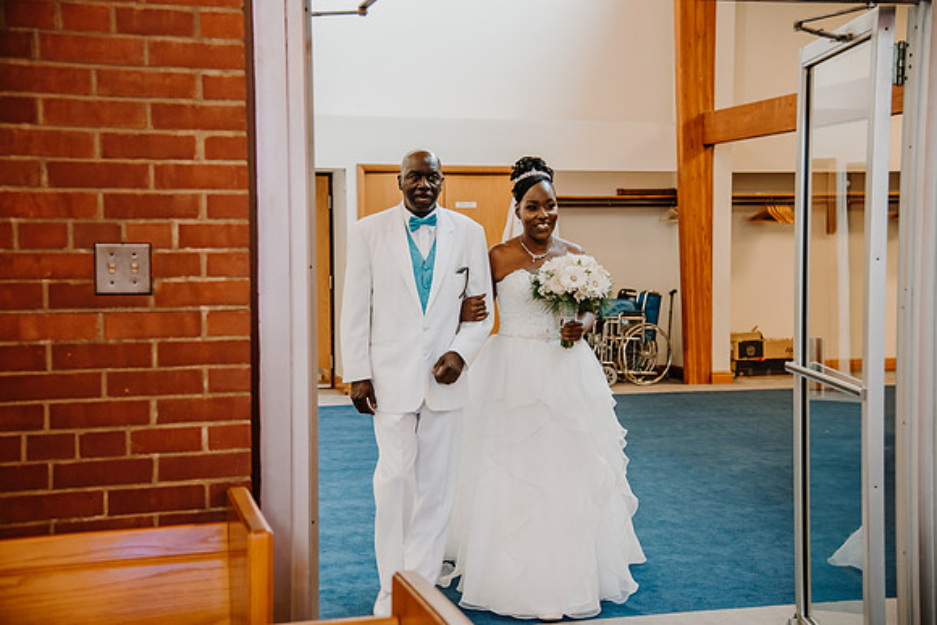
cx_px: 468
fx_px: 1302
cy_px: 312
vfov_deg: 27.0
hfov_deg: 39.6
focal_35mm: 50
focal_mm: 50
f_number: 4
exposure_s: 1/60
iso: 900
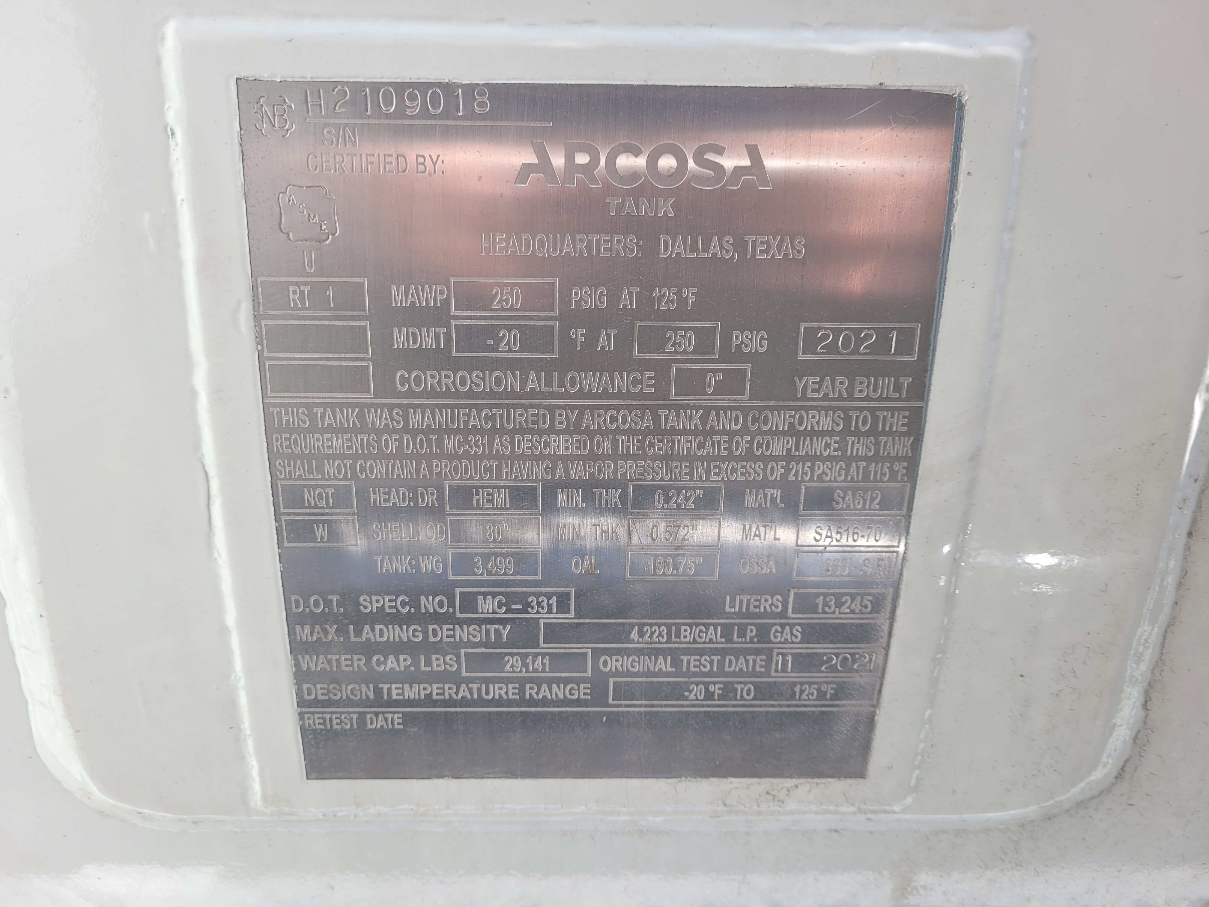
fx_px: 908
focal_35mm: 26
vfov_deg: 53.1
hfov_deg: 67.3
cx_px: 604
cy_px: 454
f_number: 1.8
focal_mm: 5.4
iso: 40
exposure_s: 1/458
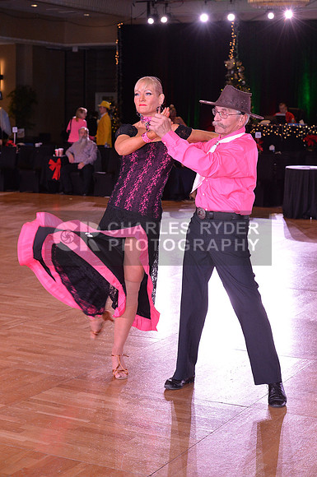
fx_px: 927
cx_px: 158
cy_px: 238
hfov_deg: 19.4
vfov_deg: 28.9
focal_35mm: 70
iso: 2000
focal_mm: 70
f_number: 6.3
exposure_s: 1/250
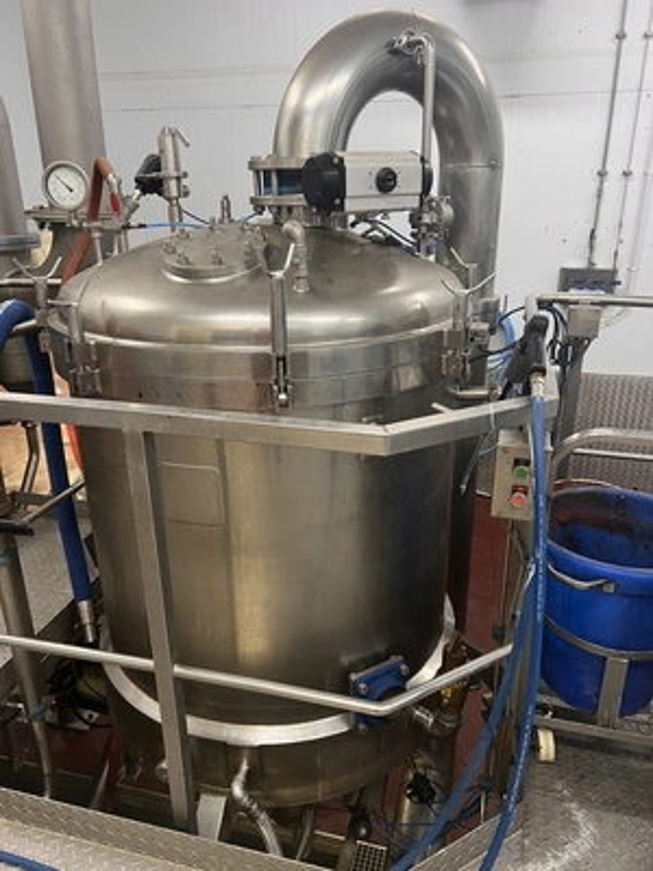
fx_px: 654
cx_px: 326
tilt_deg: -21.0
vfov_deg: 67.3
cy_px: 436
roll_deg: +0.5
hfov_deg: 53.1
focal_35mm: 26
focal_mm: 5.7
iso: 80
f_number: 1.5
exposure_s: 1/50
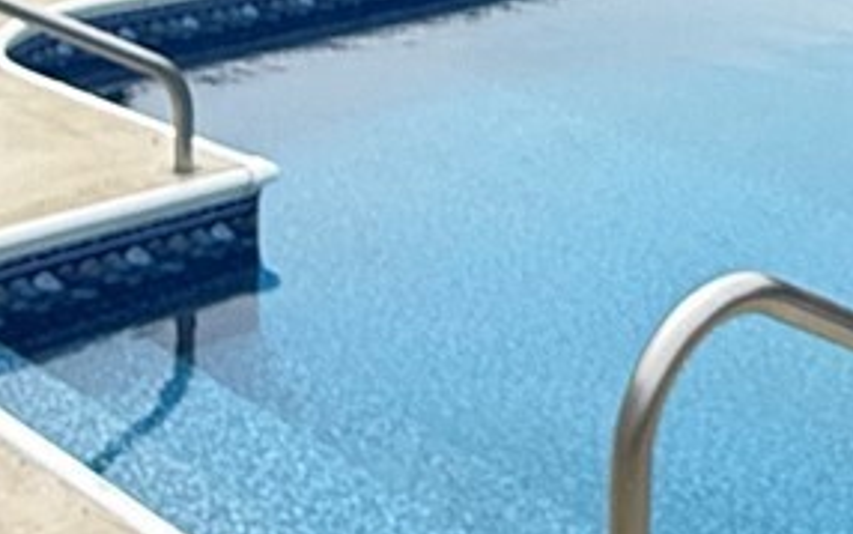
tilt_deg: -7.8
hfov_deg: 24.2
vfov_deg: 14.8
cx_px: 761
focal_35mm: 83
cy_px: -218
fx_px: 1930
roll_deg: -2.7
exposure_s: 1/1017
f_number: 2.2
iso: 50
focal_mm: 2.22
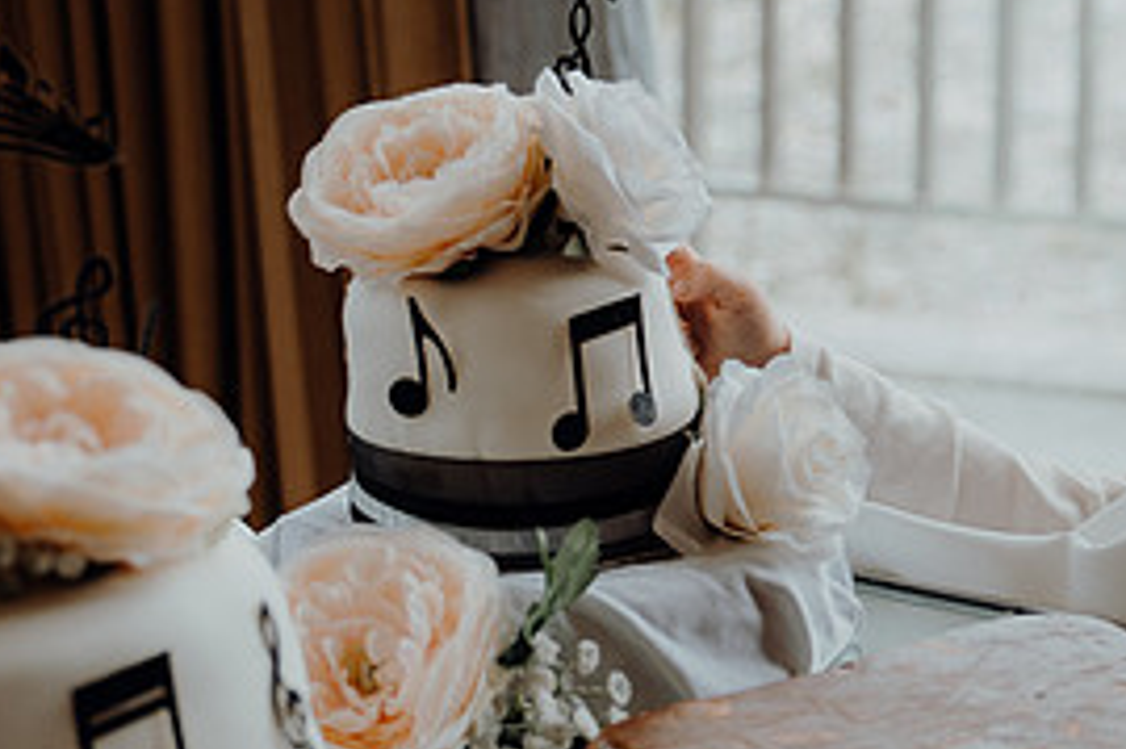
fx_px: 3845
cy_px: 487
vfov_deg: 11.1
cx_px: 1122
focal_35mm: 123
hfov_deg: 16.3
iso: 125
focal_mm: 38
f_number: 2.8
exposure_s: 1/200
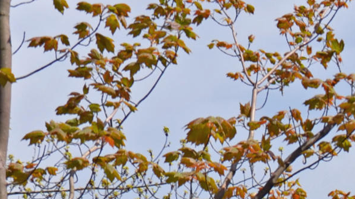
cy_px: 557
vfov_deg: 4.6
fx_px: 2390
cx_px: 800
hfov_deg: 8.0
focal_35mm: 254
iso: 100
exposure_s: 1/250
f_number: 8
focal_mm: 32
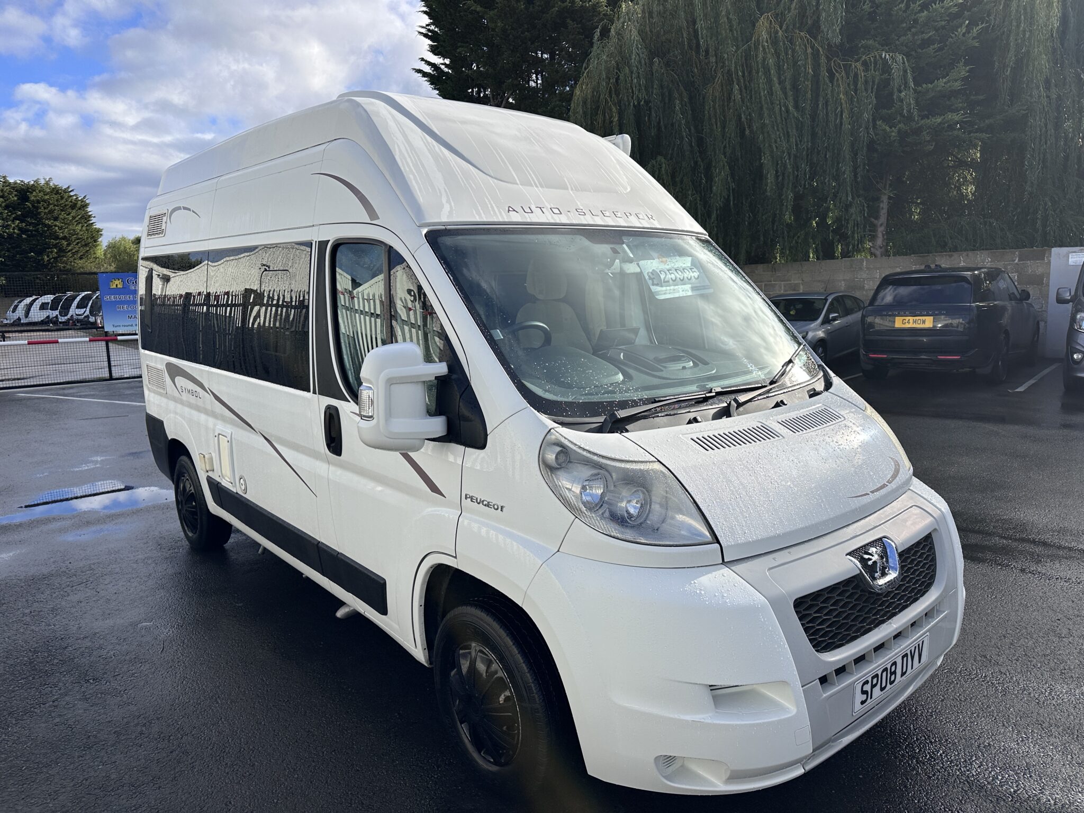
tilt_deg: -7.6
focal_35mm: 24
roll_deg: +2.1
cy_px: 406
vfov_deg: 56.8
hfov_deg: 71.6
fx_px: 752
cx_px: 542
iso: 80
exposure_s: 1/4016
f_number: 1.78
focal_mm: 6.86
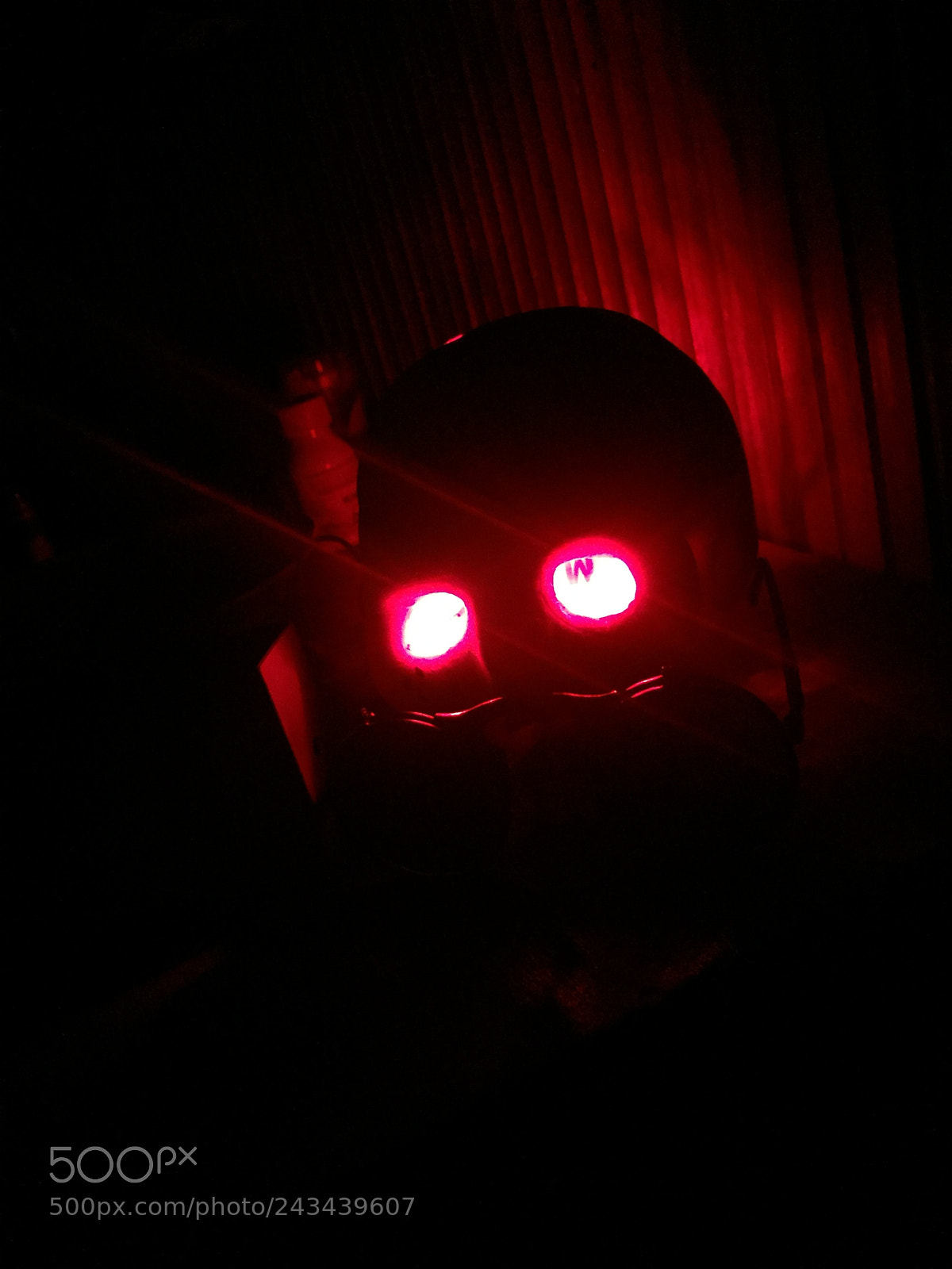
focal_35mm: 29
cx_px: 476
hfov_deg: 48.2
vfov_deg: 61.7
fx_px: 1063
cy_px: 634
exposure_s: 1/15
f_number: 2.2
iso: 320
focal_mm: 4.15
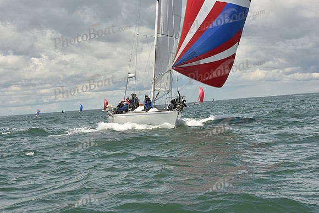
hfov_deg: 21.5
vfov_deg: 14.4
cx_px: 160
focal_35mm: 95
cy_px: 106
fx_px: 842
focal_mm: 95
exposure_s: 1/800
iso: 320
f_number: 13
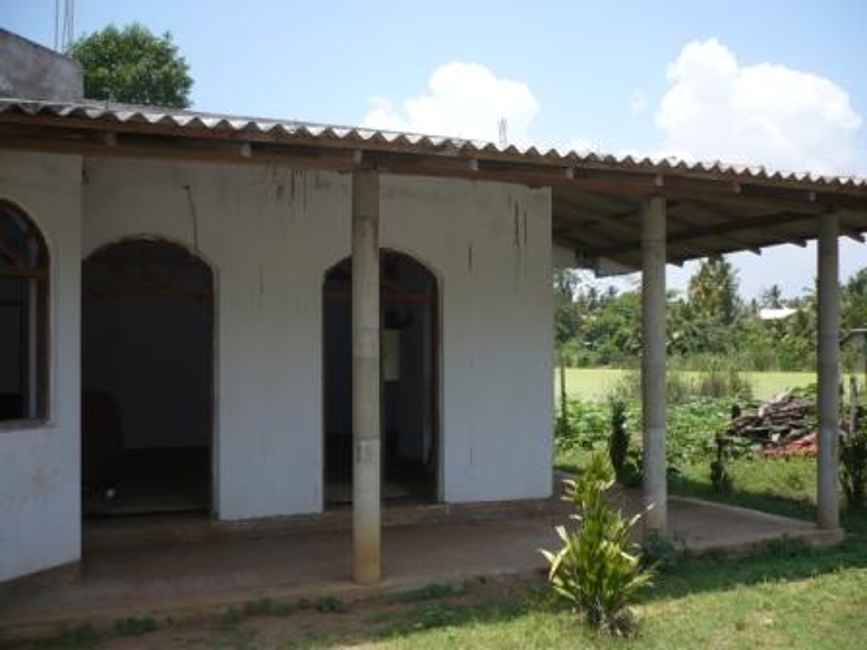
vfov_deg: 40.7
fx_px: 877
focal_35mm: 35
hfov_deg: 52.6
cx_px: 434
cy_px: 325
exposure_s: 1/800
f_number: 2.8
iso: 100
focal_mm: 5.8
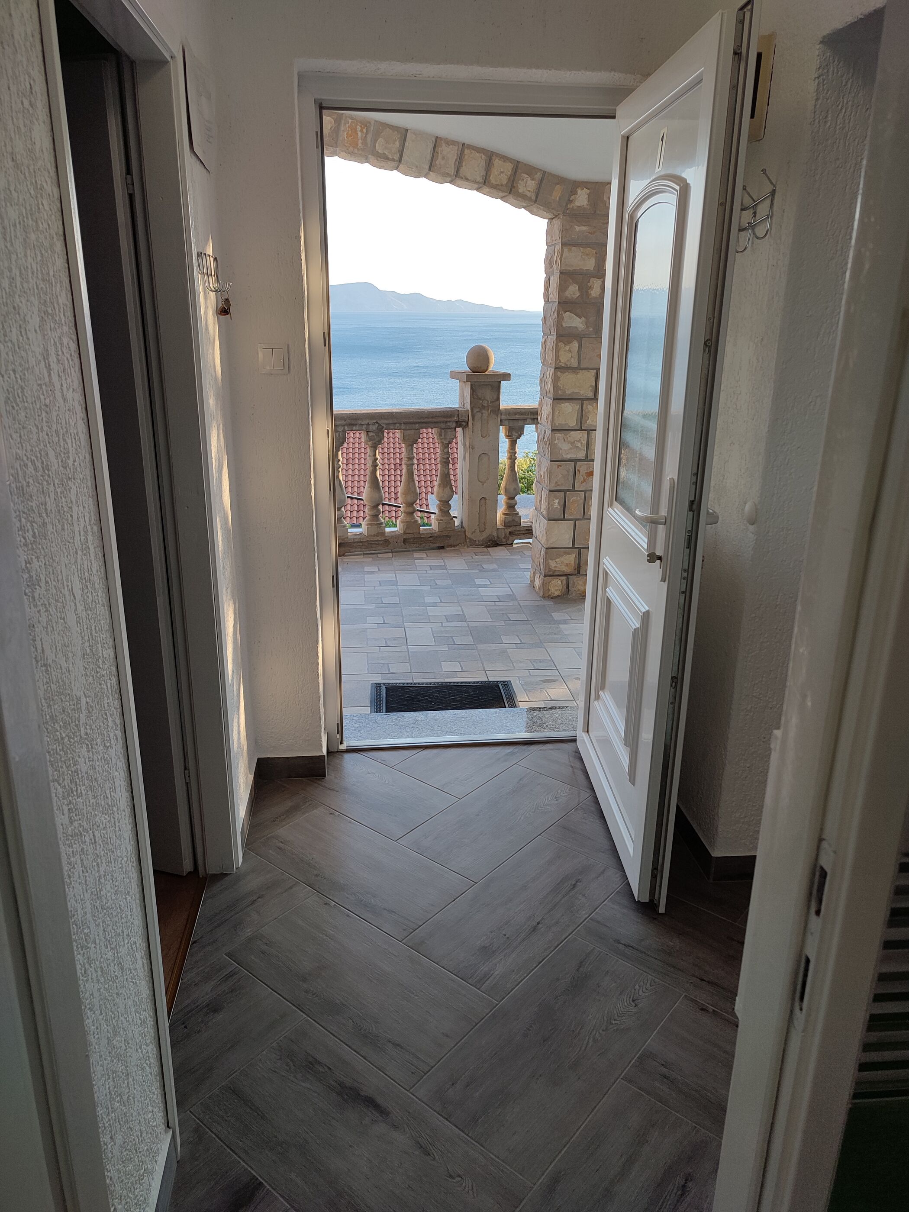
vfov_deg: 69.4
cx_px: 454
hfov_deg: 54.9
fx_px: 875
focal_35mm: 25
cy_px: 606
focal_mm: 6.04
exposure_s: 1/148
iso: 50
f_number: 1.9
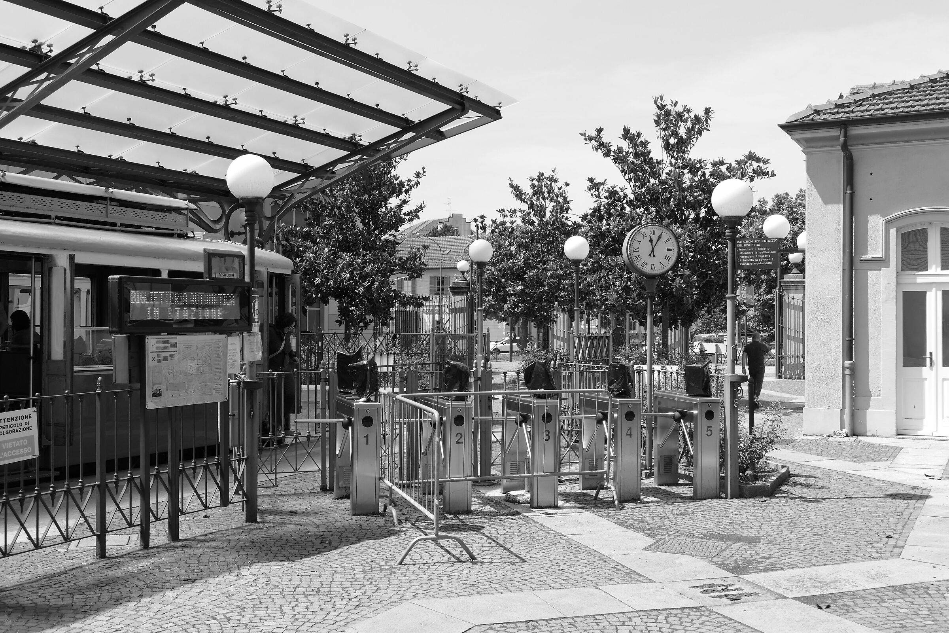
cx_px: 474
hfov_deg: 49.6
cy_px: 316
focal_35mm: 39
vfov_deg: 34.2
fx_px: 1028
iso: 100
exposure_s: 1/1000
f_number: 3.5
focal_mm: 14.24
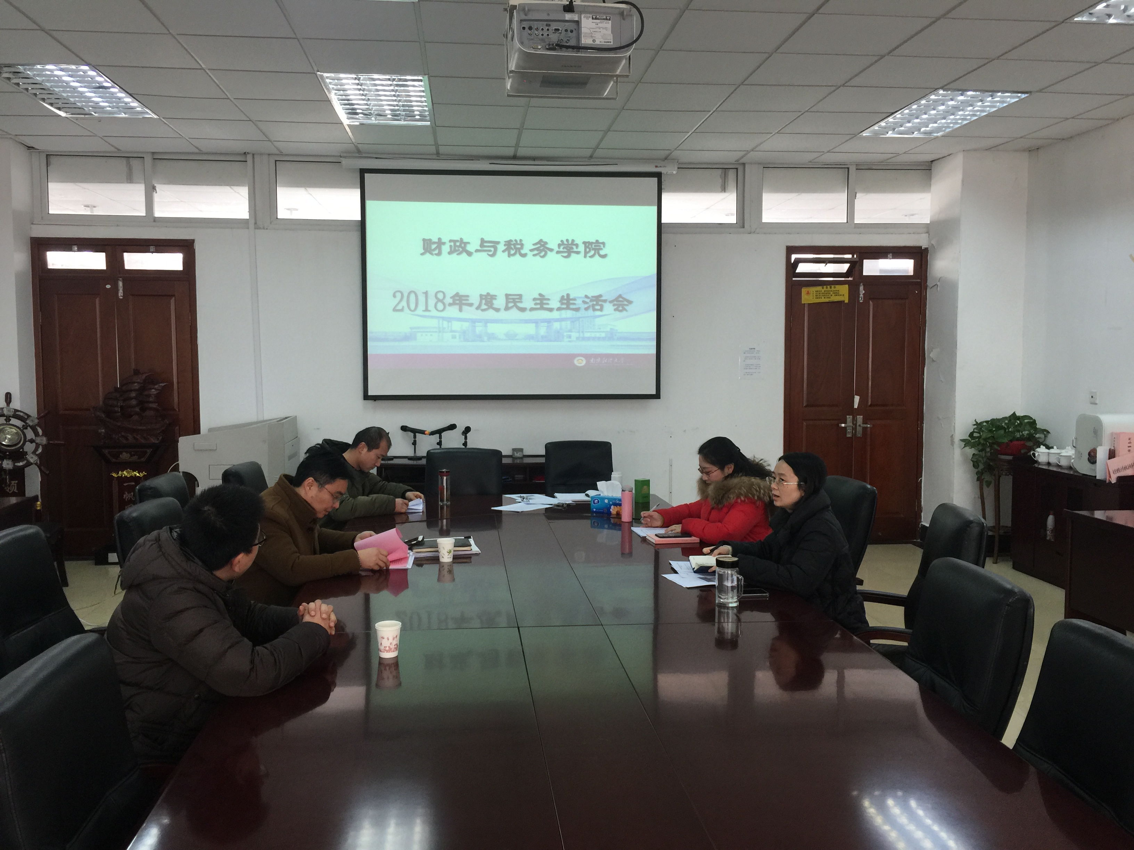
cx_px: 567
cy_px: 425
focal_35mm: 29
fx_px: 950
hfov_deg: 61.7
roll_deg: -0.1
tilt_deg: -4.3
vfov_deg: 48.2
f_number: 2.2
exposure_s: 1/33
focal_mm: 4.15
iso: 50
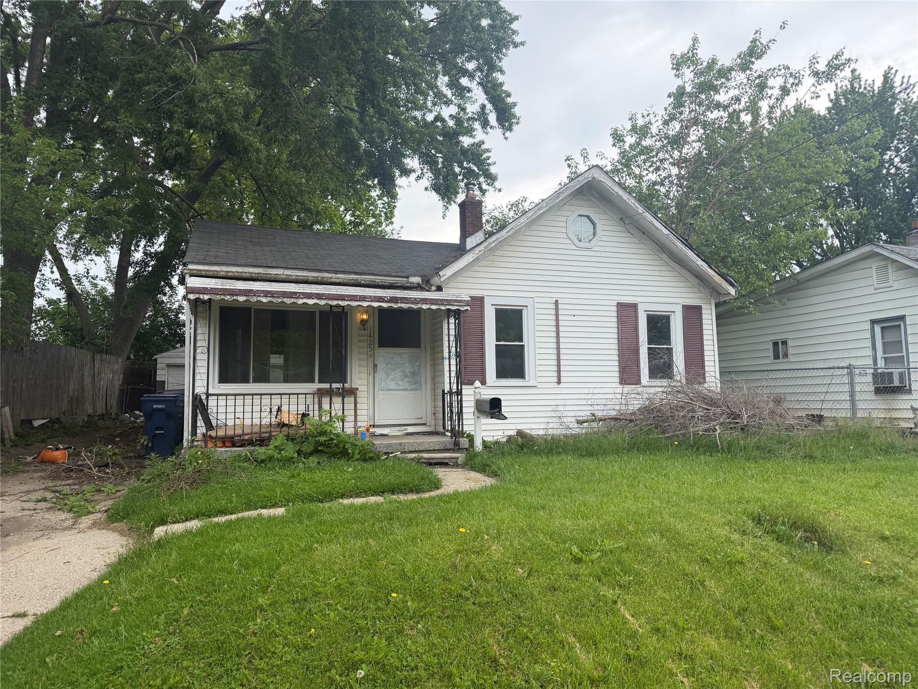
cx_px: 459
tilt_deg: +4.7
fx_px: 636
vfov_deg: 56.8
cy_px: 344
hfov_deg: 71.6
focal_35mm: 24
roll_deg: +1.1
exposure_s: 1/1812
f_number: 1.78
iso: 100
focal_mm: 6.76
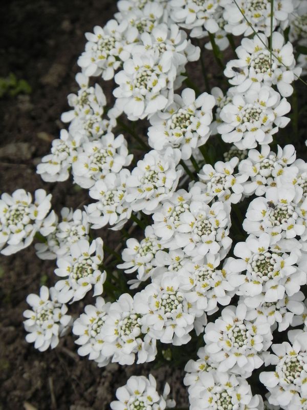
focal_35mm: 377
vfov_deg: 5.3
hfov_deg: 3.9
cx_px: 154
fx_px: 4458
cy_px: 205
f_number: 5
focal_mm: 67.2
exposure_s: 1/1250
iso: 160
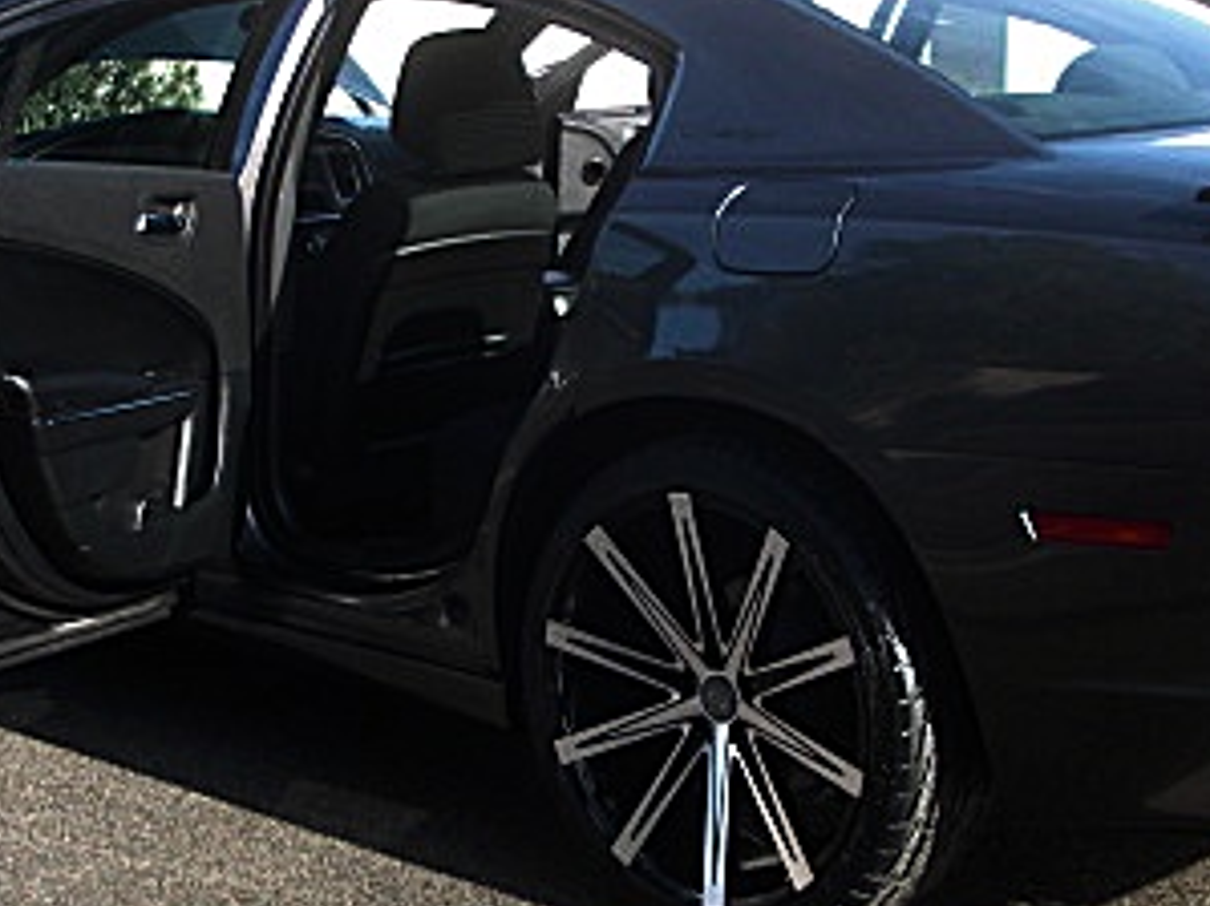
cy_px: 554
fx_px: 2690
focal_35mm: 77
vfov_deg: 19.1
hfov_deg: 25.3
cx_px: 619
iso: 50
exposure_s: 1/200
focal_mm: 6.3
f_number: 2.8
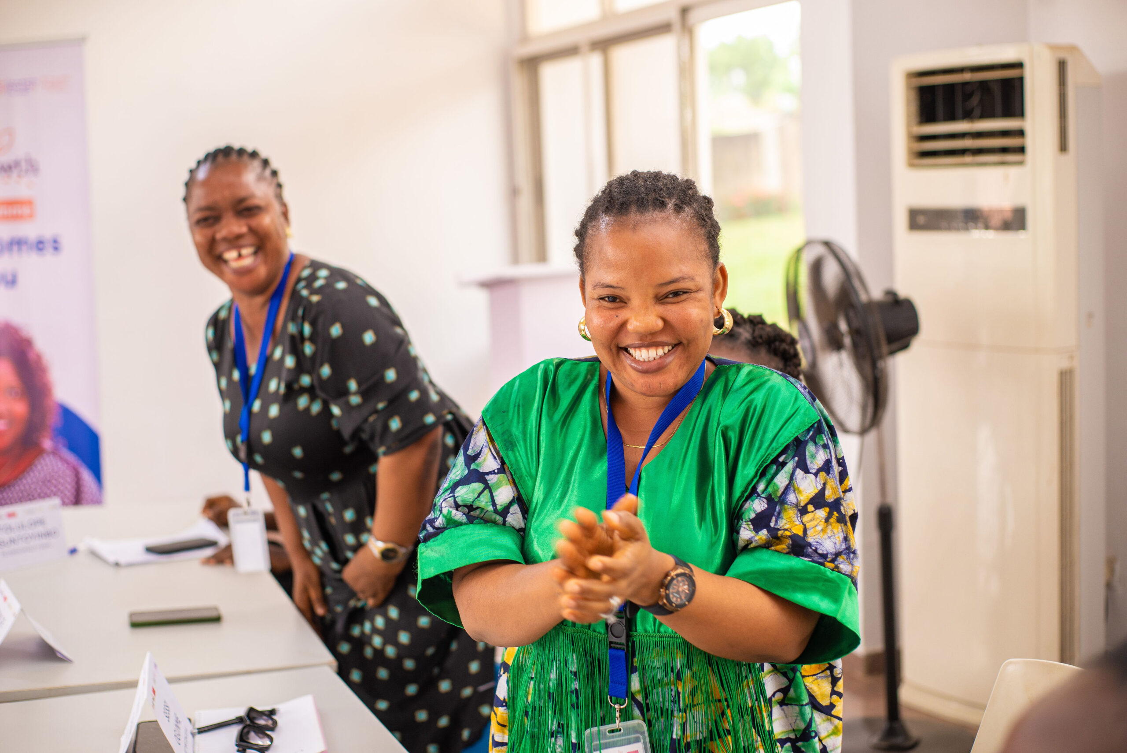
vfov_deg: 27.0
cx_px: 564
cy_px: 376
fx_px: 1566
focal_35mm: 50
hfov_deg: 39.6
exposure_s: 1/160
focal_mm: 50
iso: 500
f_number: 2.8
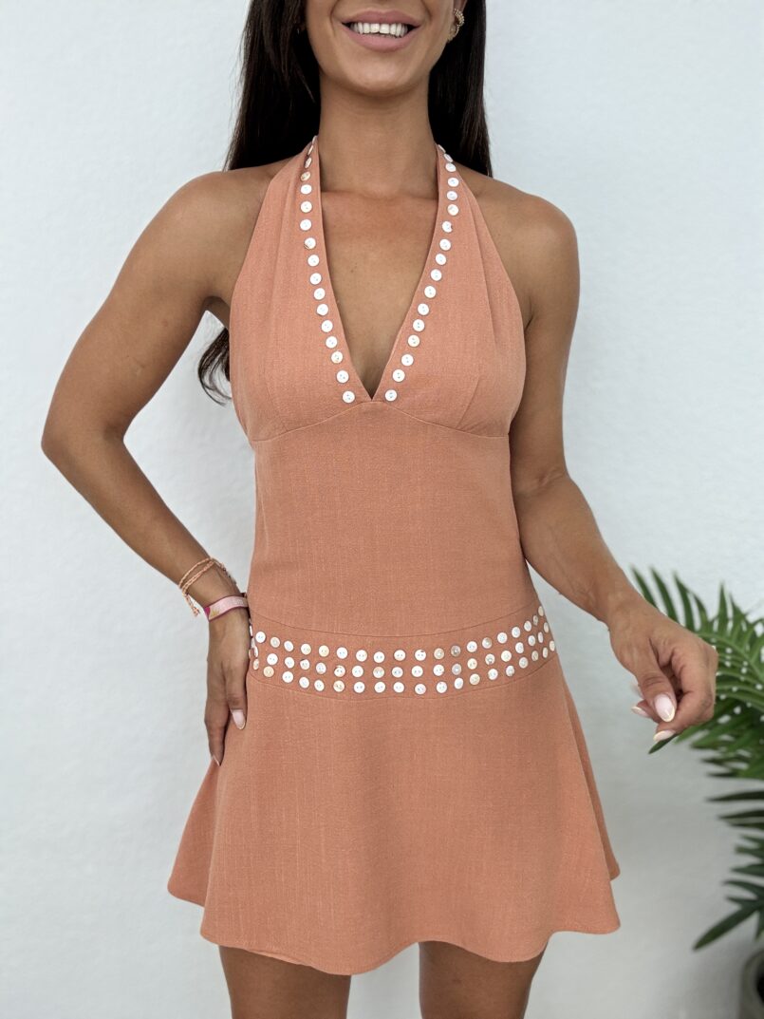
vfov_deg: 60.0
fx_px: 883
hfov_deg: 46.8
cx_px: 382
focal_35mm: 30
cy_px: 510
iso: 50
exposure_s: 1/100
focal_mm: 2.69
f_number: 1.9
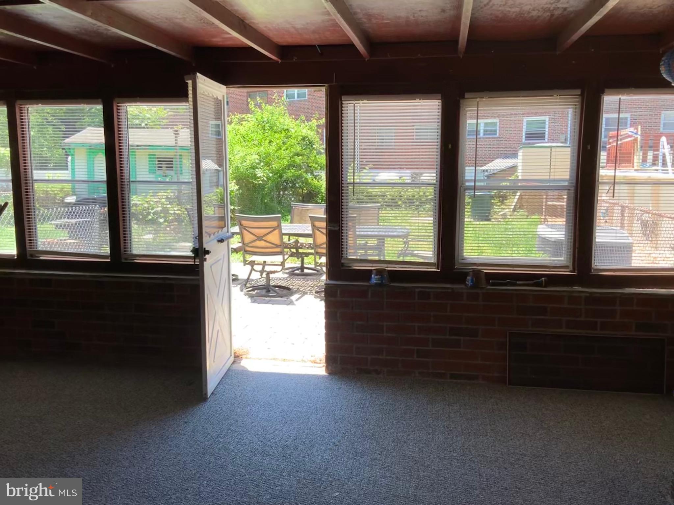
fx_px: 565
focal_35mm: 29
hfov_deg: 61.7
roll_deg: -1.2
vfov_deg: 48.2
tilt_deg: -8.1
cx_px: 337
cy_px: 252
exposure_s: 1/1377
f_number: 1.8
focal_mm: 3
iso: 16
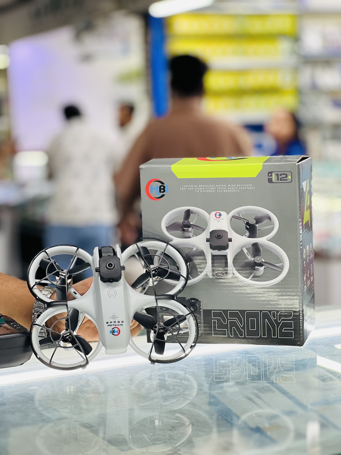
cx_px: 170
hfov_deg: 19.1
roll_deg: +3.0
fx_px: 1011
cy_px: 228
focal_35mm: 77
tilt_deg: -4.9
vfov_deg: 25.3
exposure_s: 1/100
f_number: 2.8
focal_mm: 9
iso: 160
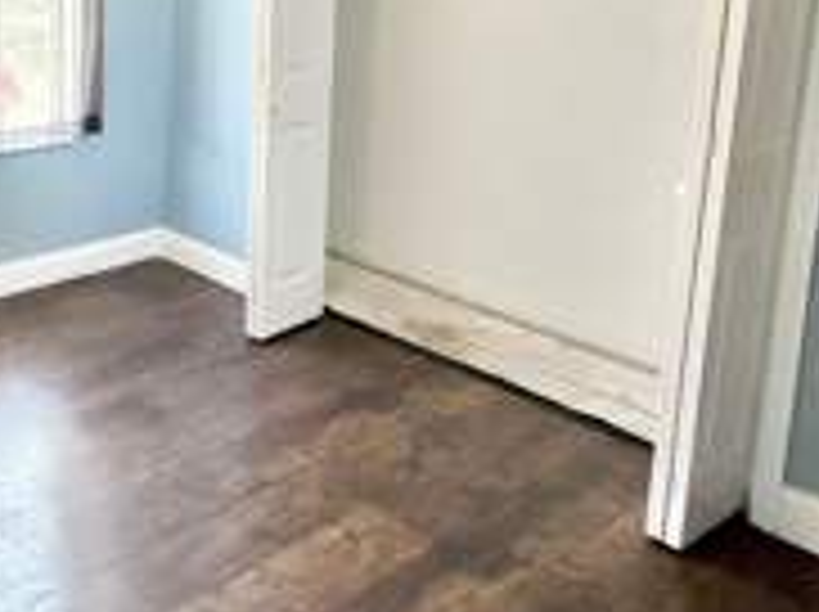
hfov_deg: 44.2
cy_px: 68
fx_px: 874
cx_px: 36
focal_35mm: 37
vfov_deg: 36.3
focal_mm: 2.22
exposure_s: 1/120
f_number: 2.2
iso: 160
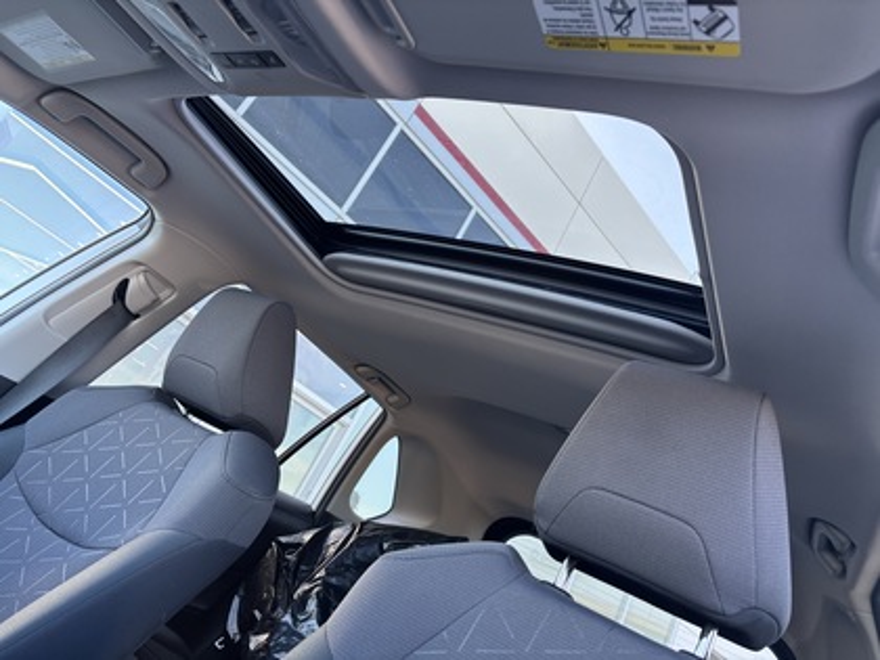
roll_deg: -28.8
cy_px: 330
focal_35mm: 26
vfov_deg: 53.1
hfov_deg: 67.3
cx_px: 440
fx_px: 661
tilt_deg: +19.9
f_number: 1.6
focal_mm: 5.96
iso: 80
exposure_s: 1/121
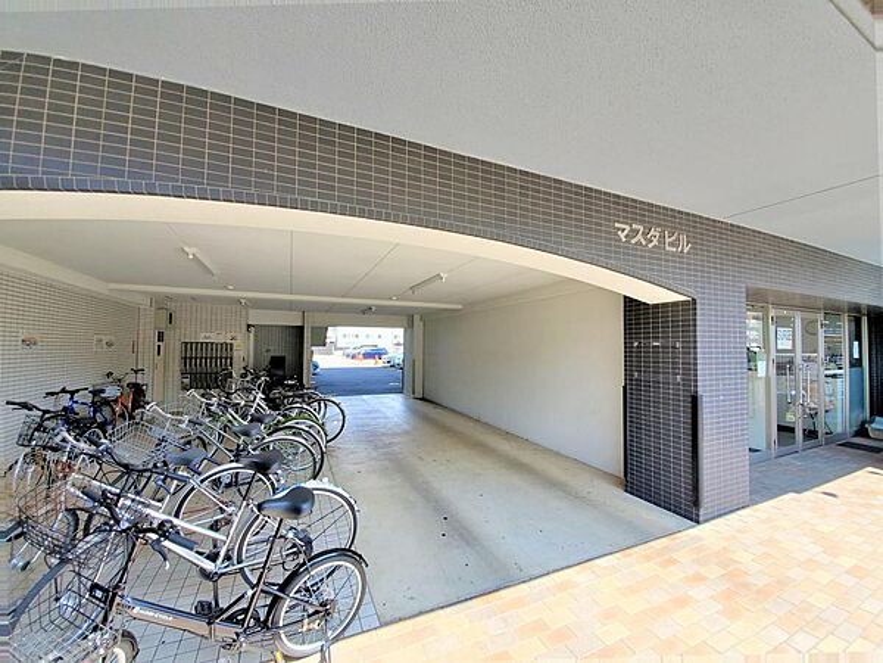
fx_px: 332
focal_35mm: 13
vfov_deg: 89.9
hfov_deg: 106.2
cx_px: 442
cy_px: 332
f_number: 2.2
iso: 50
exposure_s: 1/314
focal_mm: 1.8
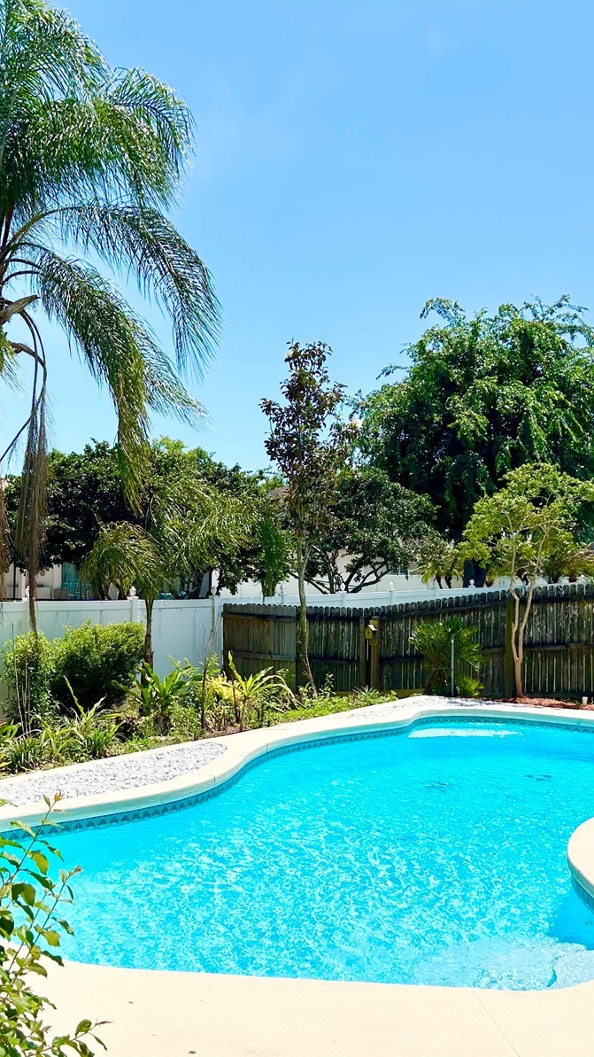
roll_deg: -0.7
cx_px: 134
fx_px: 1064
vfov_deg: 52.8
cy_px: 529
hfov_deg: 30.6
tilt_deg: +1.2
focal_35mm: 38
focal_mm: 5.7
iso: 50
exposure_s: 1/5882
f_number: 1.5
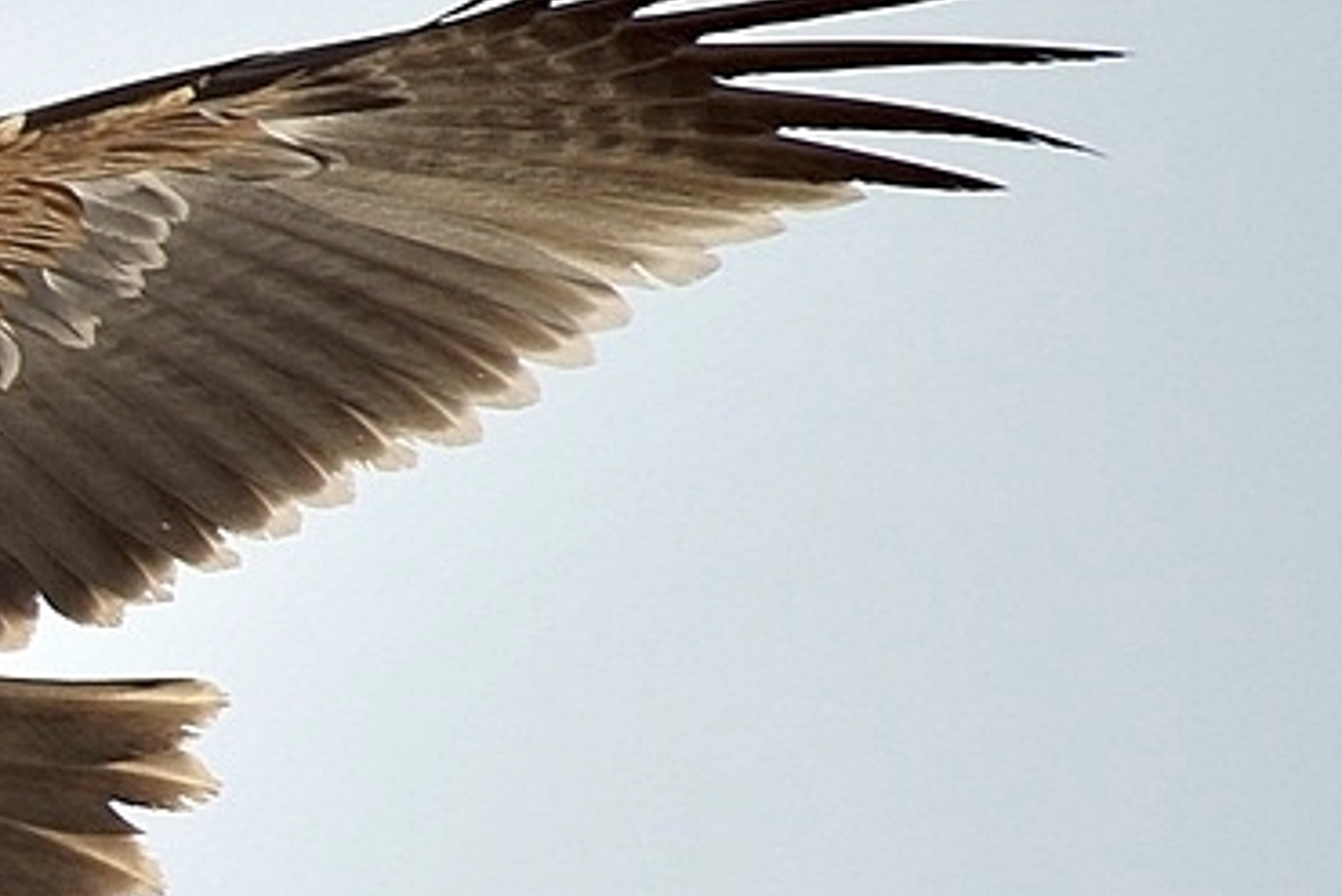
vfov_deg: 0.9
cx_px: -555
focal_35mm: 1486
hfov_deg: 1.4
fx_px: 55413
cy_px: 923
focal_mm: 500
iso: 400
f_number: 8
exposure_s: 1/1250
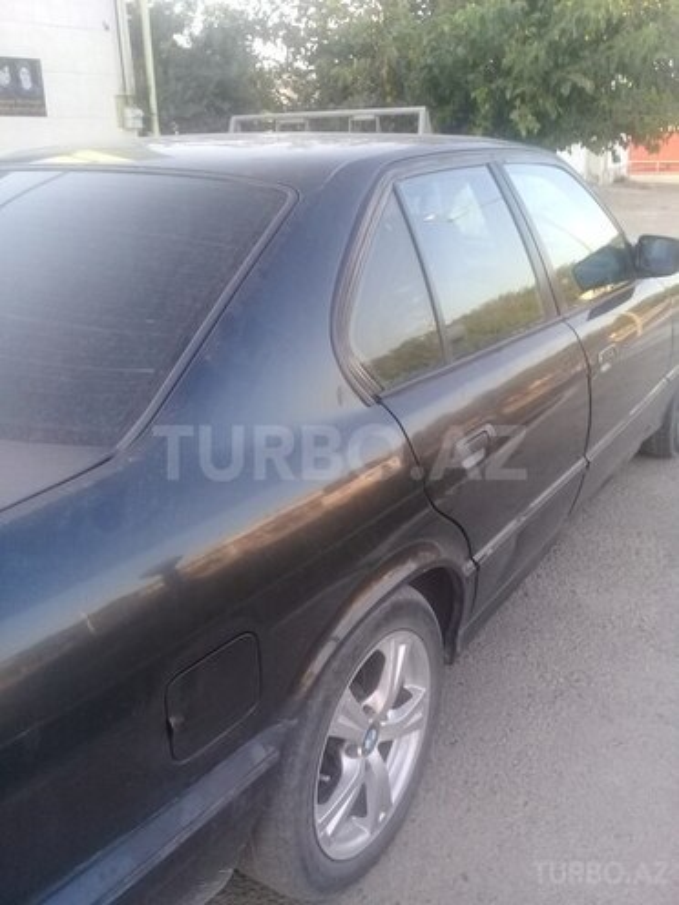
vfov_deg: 58.4
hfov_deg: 45.4
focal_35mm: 31
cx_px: 340
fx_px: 811
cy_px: 452
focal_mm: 3.3
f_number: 2.2
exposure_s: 1/100
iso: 50
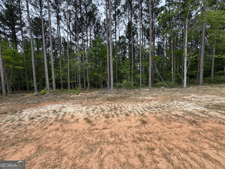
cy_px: 84
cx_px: 112
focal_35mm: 14
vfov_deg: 85.7
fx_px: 91
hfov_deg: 102.1
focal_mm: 2.22
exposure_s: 1/349
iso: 40
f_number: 2.2
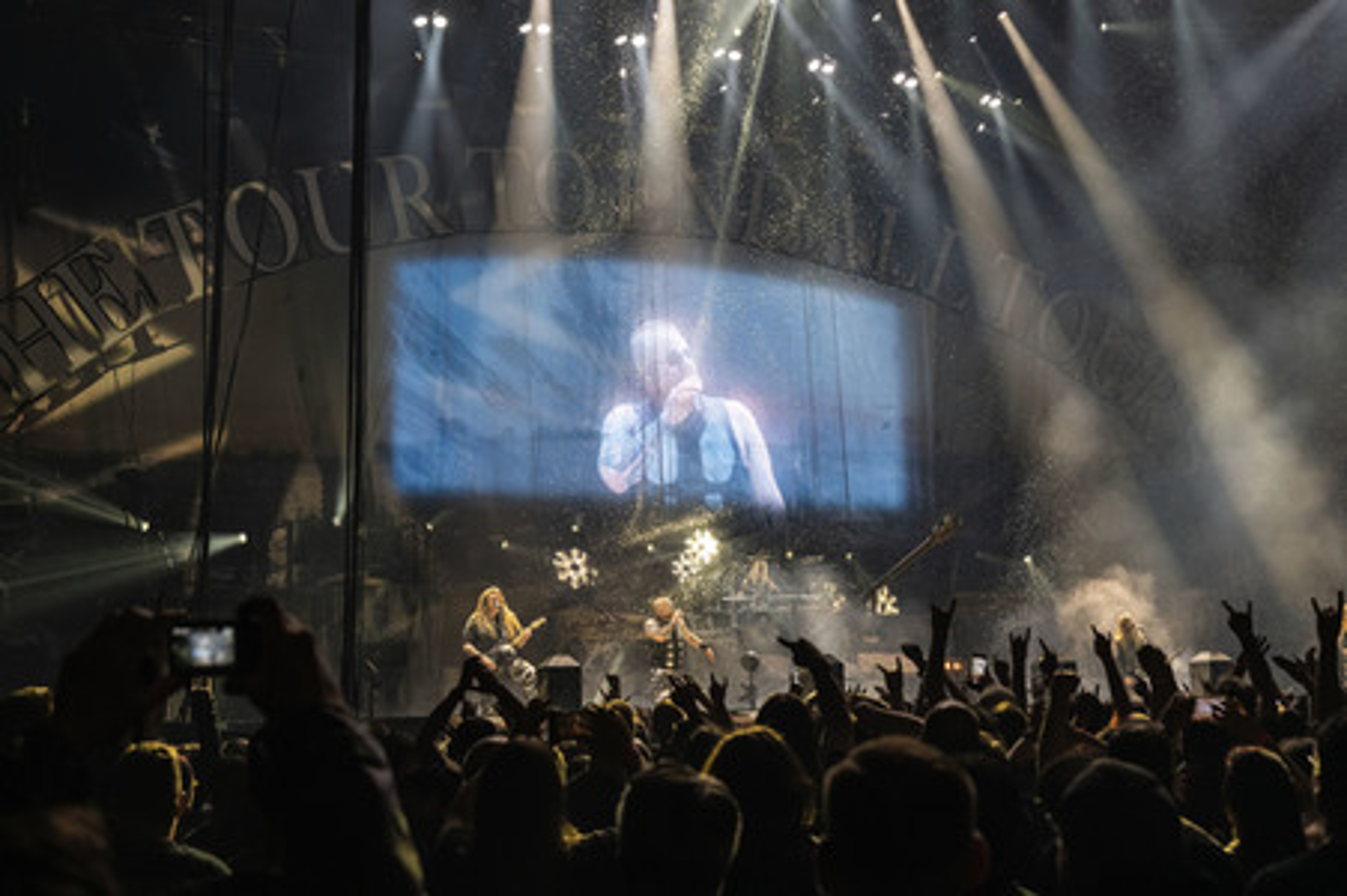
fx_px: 1645
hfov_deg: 44.5
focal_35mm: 44
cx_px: 674
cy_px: 448
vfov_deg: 30.5
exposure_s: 1/320
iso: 2500
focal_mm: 44
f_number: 5
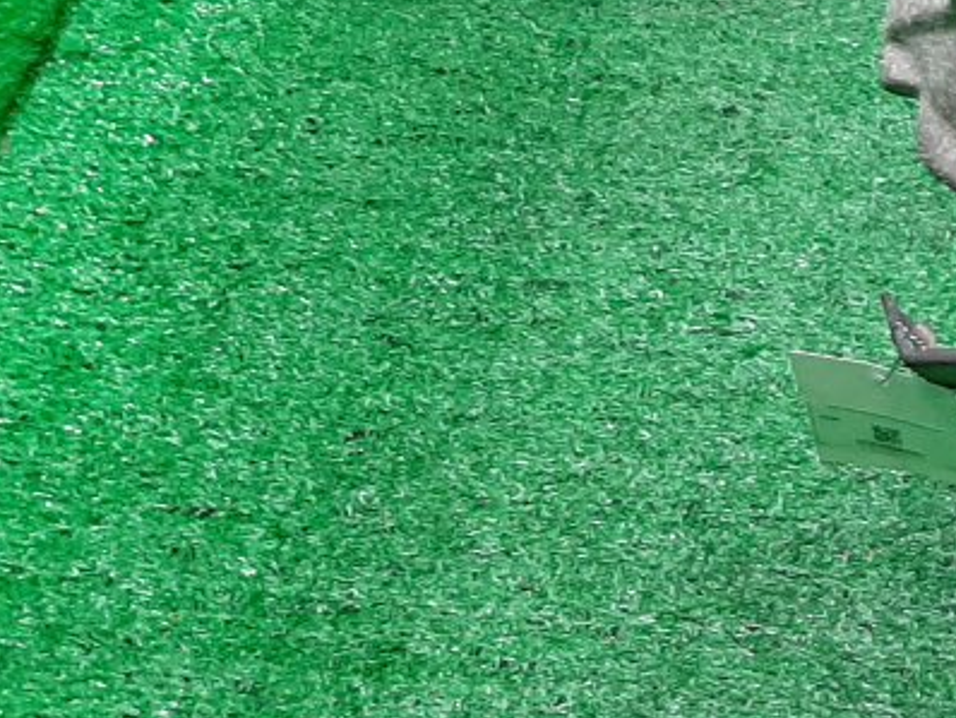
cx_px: 1564
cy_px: 221
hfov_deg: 17.9
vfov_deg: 15.7
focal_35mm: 94
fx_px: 2598
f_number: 1.7
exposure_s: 1/50
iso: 127
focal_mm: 3.93
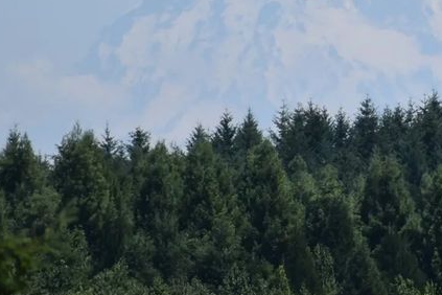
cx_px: 371
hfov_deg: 1.9
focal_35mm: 1089
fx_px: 13369
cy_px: 31
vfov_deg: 1.3
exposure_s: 1/1000
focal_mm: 300
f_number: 6.3
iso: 200
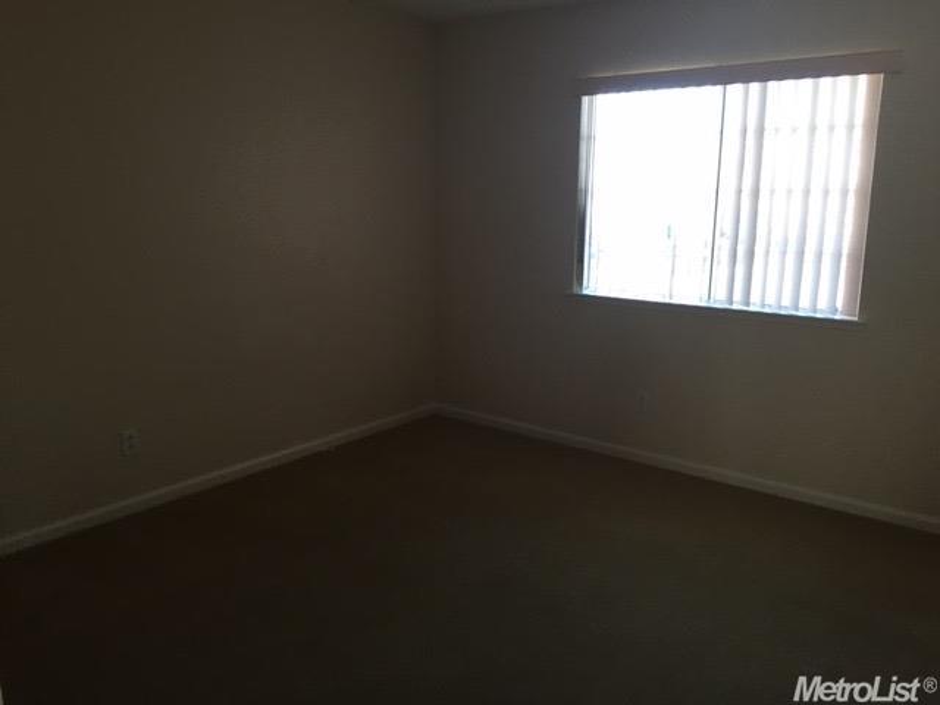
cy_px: 352
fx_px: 787
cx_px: 470
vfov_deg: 48.2
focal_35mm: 29
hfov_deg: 61.7
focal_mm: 4.15
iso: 50
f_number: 2.2
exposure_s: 1/30
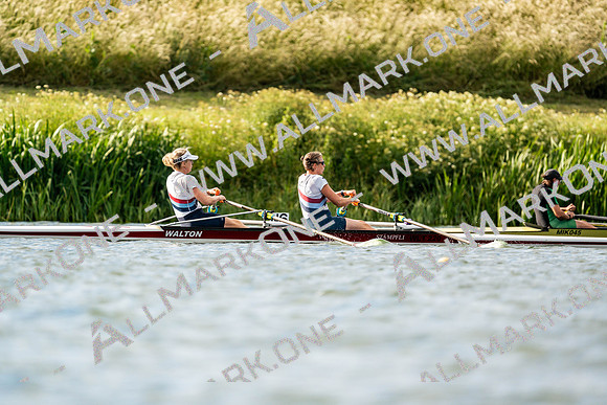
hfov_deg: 3.4
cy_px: 202
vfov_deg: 2.3
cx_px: 304
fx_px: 10119
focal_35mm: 600
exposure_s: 1/2000
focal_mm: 600
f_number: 6.3
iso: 400
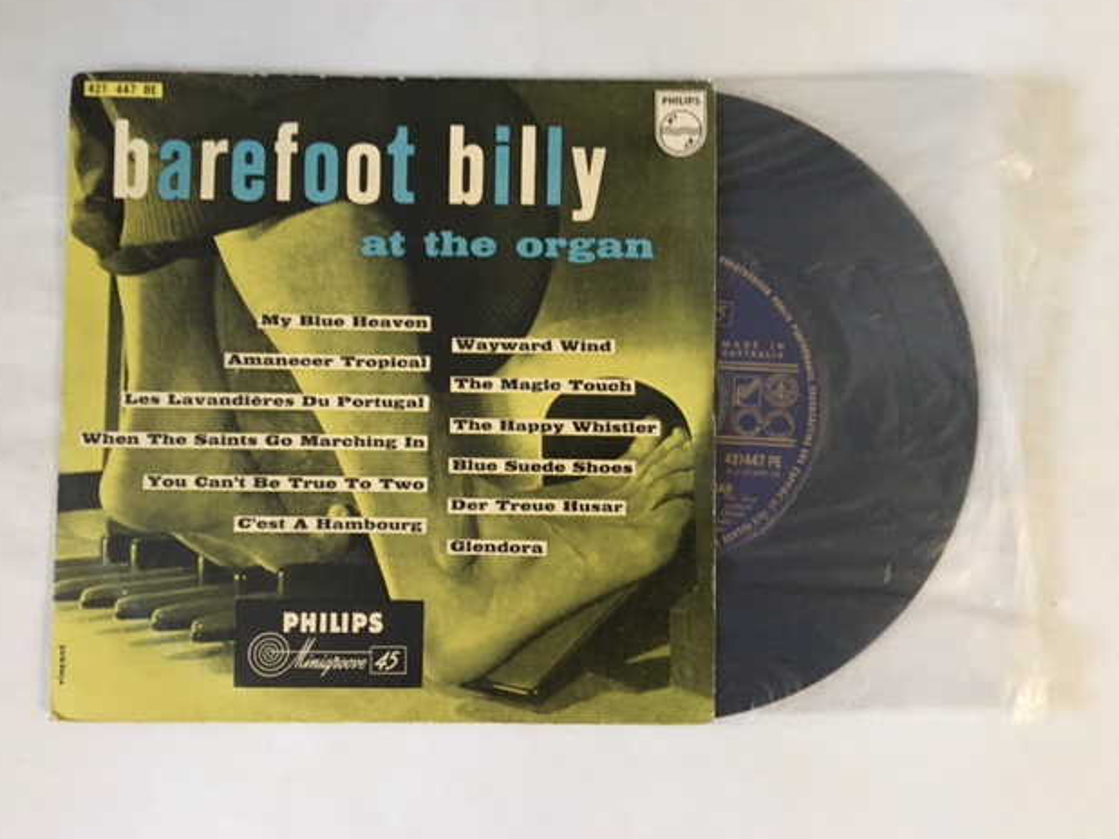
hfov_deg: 60.0
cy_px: 421
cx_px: 551
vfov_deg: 46.8
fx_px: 970
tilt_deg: -86.0
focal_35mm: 30
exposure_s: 1/17
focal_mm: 4.15
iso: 500
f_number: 2.2
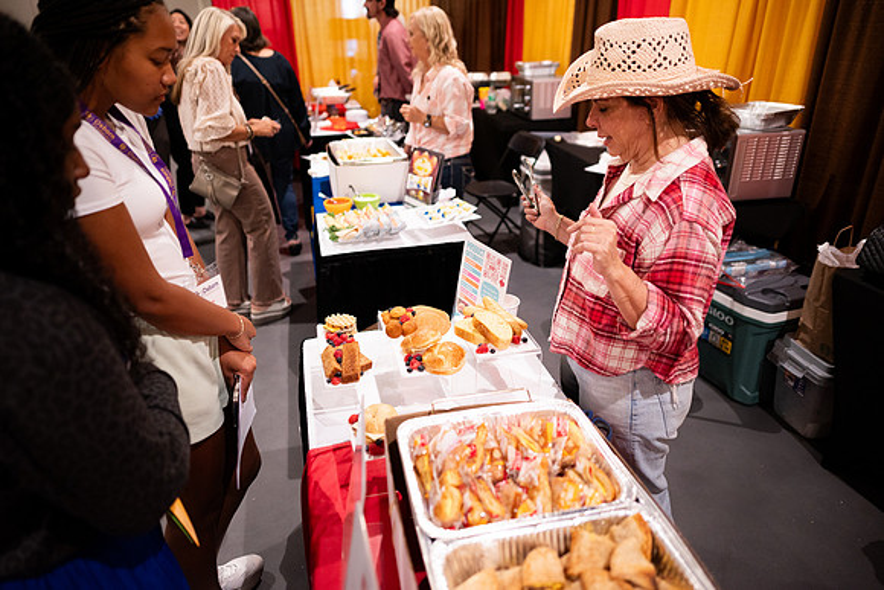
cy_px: 295
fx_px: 589
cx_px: 442
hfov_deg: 73.7
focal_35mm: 24
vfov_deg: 53.2
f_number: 1.8
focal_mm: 24
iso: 1250
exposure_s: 1/200
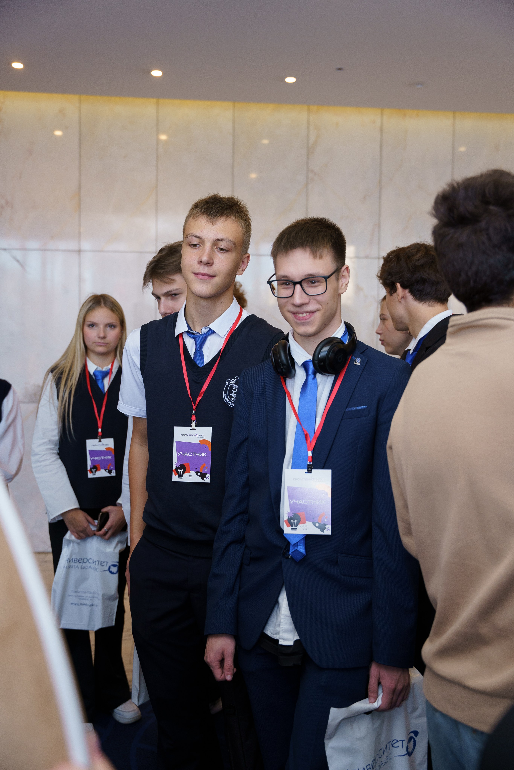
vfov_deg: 52.3
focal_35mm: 37
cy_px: 385
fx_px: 786
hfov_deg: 36.2
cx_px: 257
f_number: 3.2
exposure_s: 1/250
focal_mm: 36.7
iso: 800
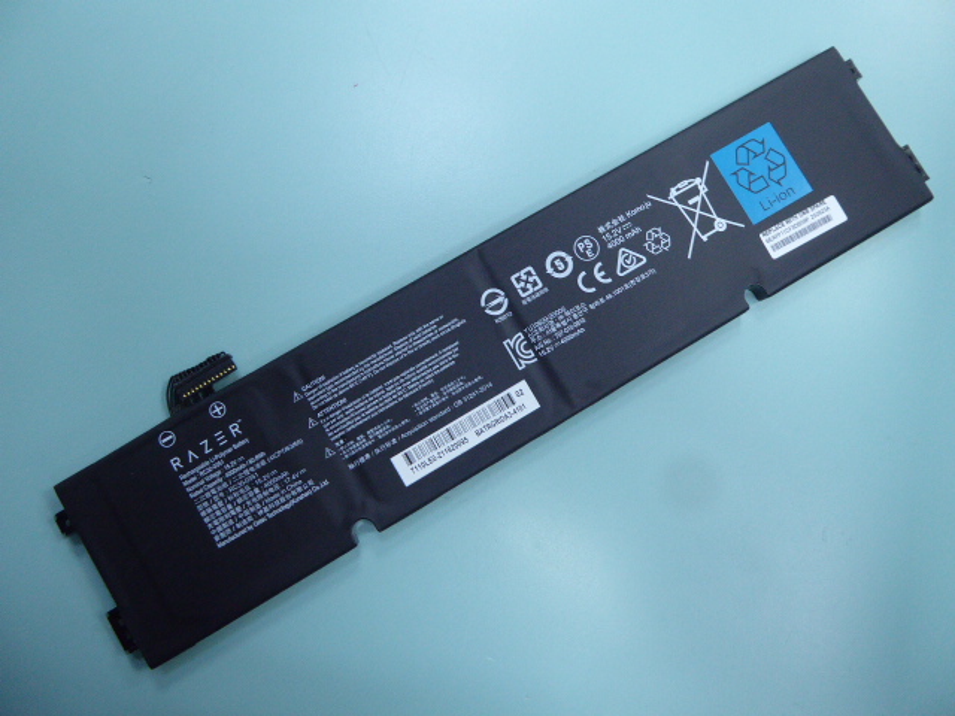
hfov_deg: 71.6
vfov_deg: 56.8
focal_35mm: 24
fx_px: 662
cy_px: 358
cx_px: 478
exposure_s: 1/40
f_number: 3.3
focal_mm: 4.3
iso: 400
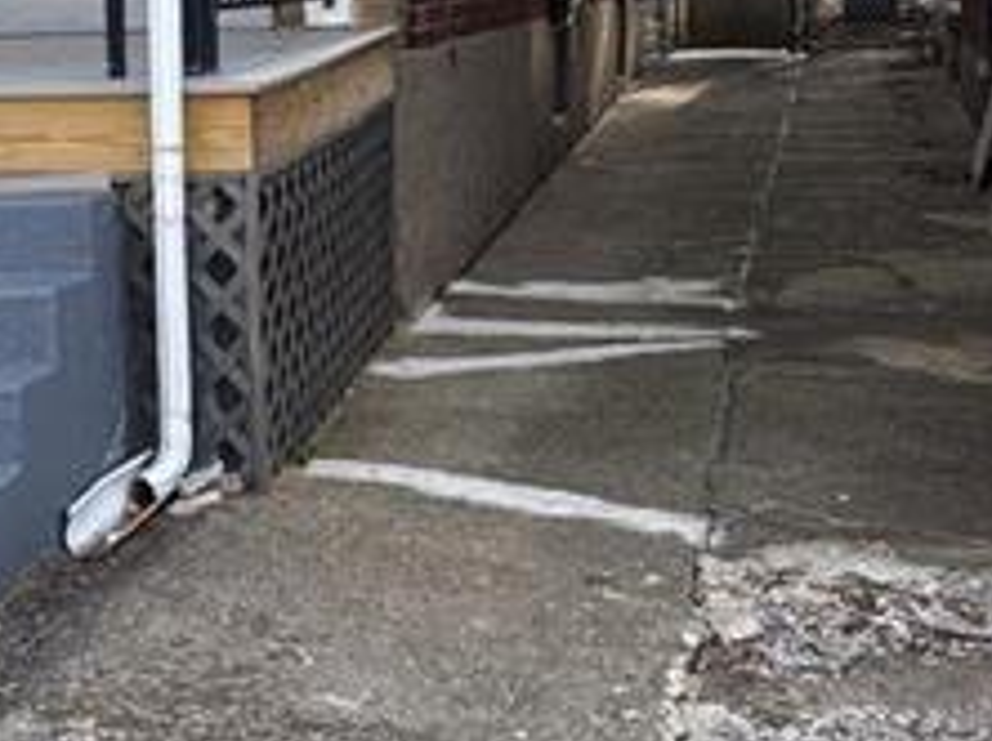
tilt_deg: -1.6
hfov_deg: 20.7
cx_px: -112
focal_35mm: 90
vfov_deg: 16.2
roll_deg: +0.7
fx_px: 2576
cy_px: 103
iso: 50
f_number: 1.6
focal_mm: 5.96
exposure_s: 1/844
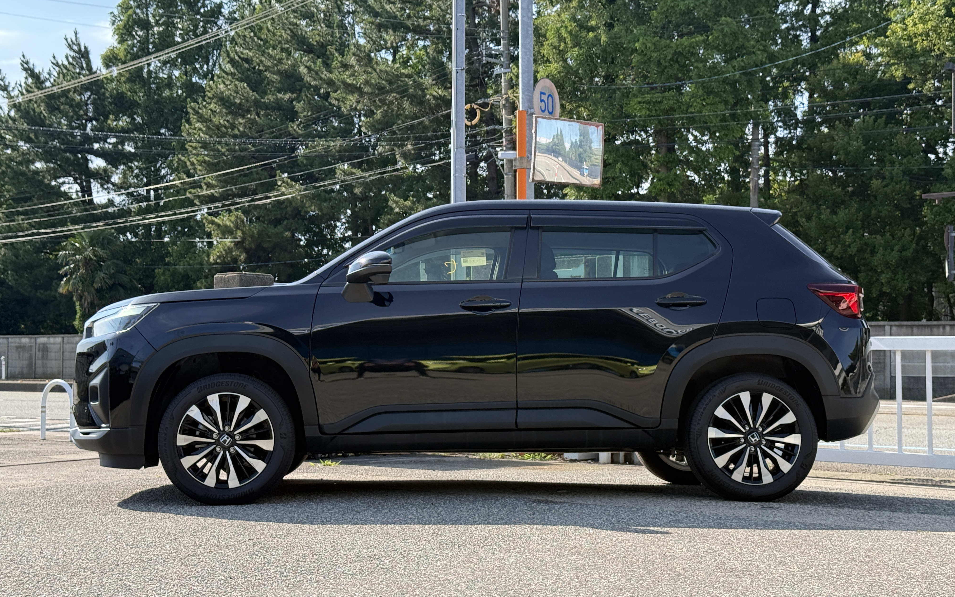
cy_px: 311
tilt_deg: +2.0
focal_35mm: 51
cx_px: 477
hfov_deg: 39.6
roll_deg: +0.2
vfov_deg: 25.3
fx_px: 1327
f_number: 1.78
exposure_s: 1/1715
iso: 100
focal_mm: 6.76
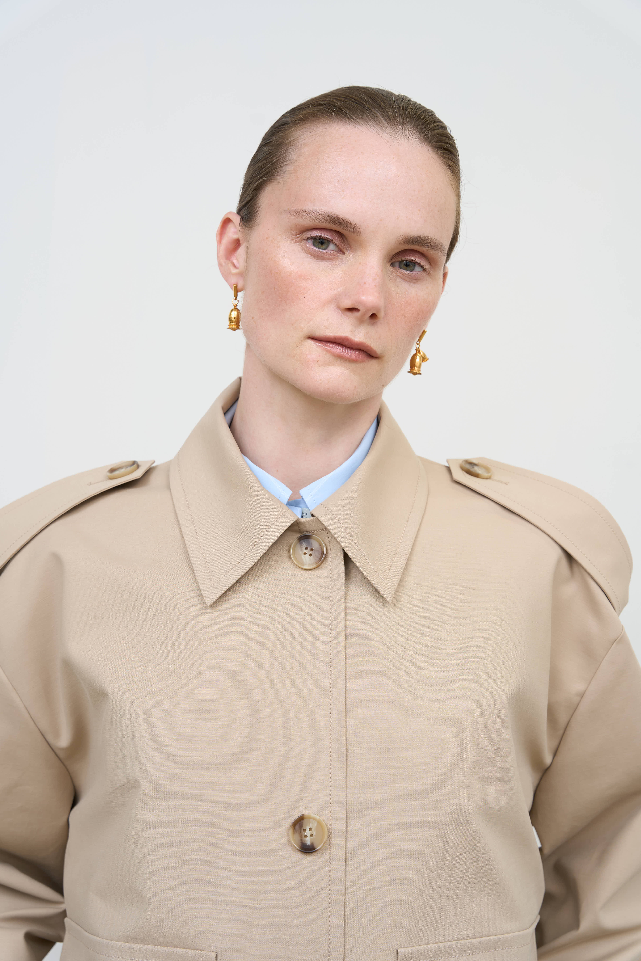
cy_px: 480
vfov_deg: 39.7
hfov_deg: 27.0
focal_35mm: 50
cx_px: 320
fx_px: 1333
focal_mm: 49.9
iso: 320
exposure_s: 1/125
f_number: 5.6
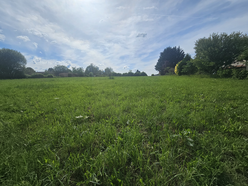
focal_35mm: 13
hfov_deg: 106.2
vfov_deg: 89.9
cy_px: 93
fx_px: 93
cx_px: 124
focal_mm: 2.2
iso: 50
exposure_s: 1/5172
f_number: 2.2
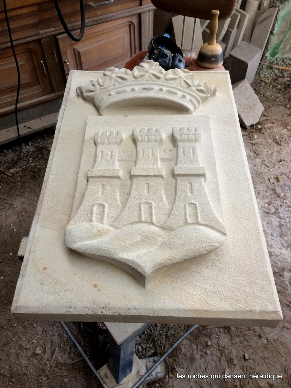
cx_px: 146
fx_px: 325
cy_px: 194
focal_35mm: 29
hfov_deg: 48.2
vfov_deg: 61.7
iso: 100
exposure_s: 1/33
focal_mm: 4.15
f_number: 2.2
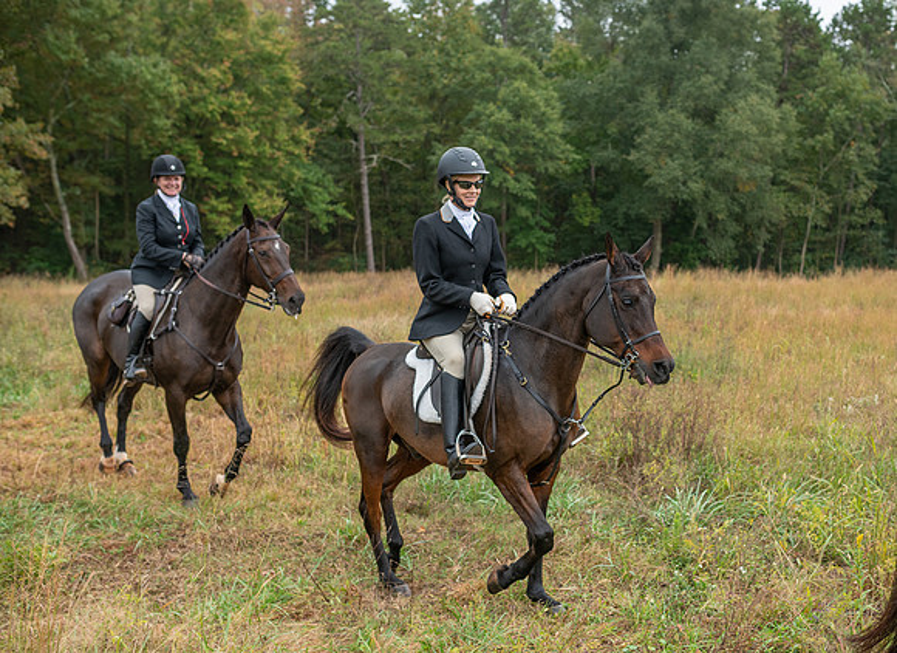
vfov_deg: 31.2
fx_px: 1168
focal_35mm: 46
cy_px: 378
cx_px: 601
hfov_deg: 41.5
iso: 200
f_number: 3.5
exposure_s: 1/500
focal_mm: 35
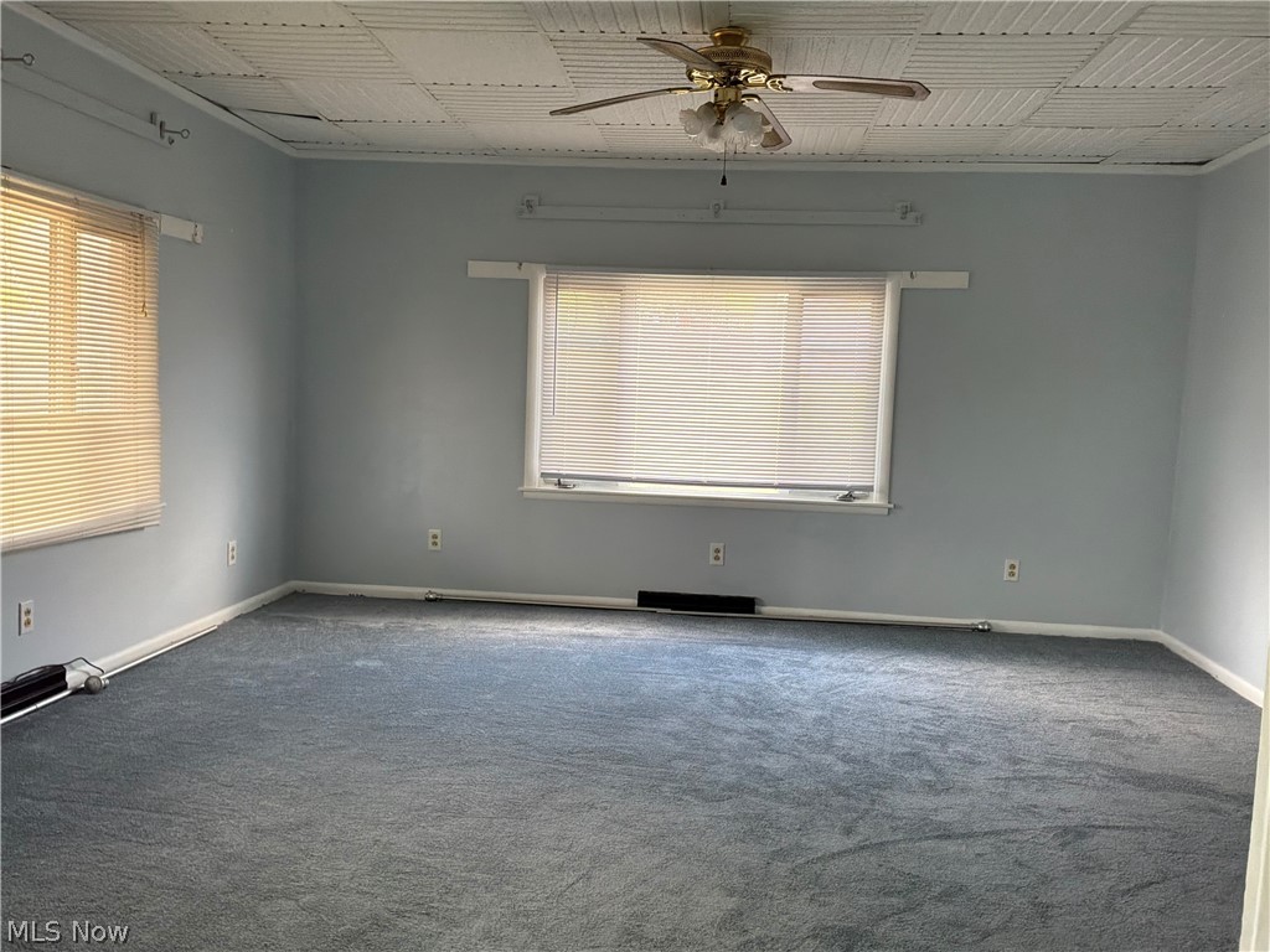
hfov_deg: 63.4
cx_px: 635
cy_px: 476
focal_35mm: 28
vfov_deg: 49.7
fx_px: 1027
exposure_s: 1/60
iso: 80
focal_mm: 3
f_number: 1.8
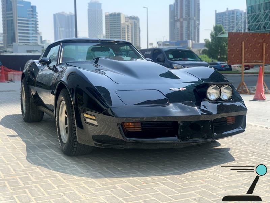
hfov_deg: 36.8
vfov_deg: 28.0
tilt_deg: -7.0
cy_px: 102
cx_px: 135
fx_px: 406
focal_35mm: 52
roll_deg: +0.2
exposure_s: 1/716
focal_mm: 6
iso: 16
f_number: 2.4
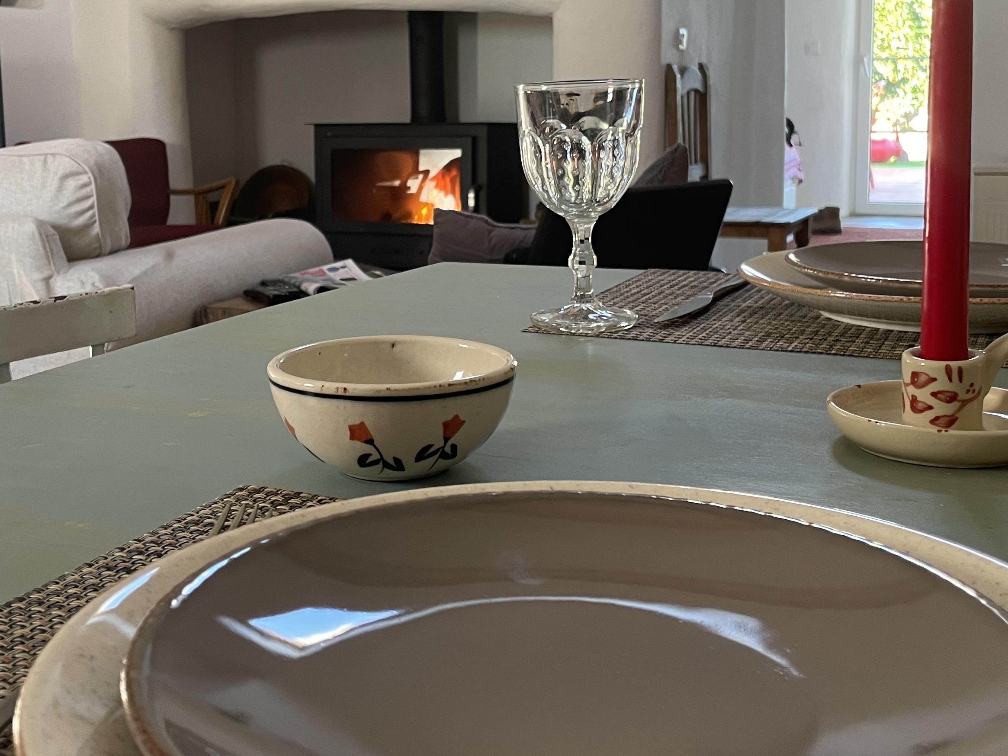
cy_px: 267
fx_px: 1310
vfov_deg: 32.0
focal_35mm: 45
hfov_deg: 42.0
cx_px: 443
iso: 125
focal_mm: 4.2
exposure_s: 1/94
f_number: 1.6
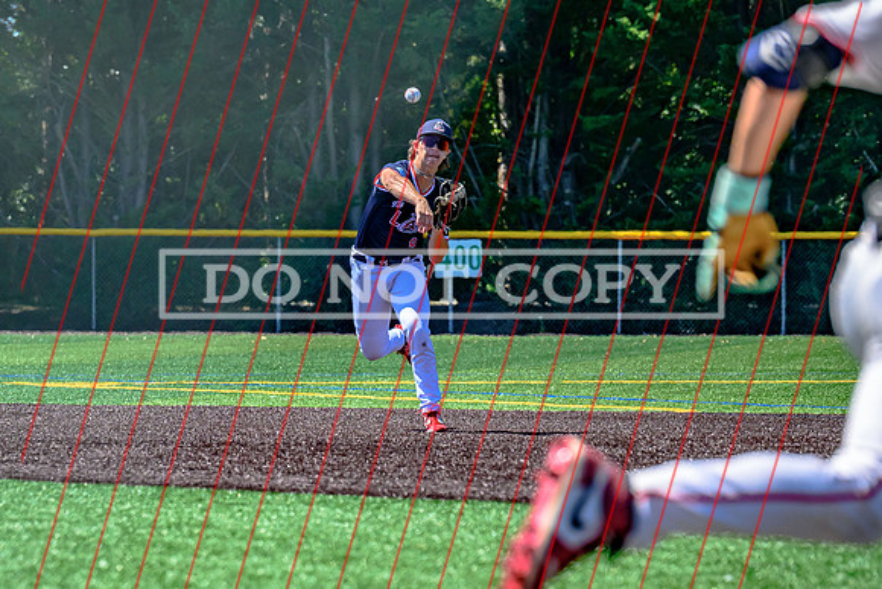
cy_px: 520
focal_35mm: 283
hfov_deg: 7.3
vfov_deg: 4.8
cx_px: 245
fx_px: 6944
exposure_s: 1/3200
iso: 800
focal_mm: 145
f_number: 5
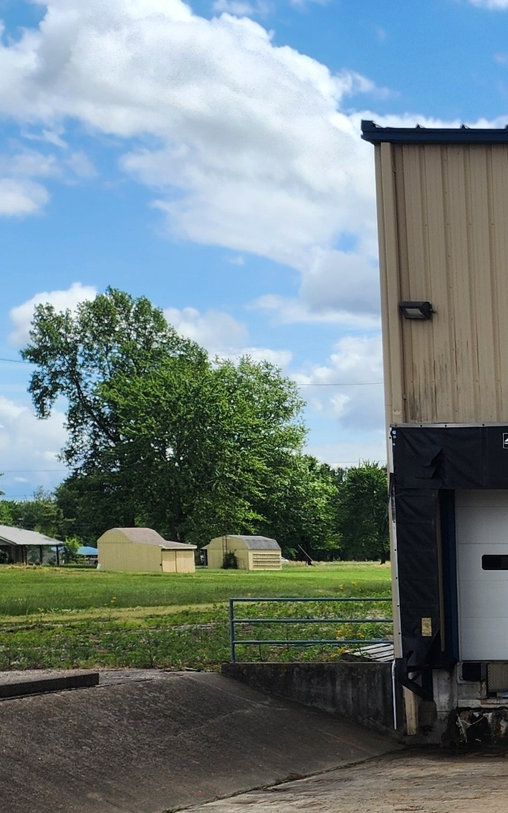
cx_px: 1054
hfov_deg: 15.3
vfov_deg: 30.6
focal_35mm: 66
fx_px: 1463
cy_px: 608
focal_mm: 6.4
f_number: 1.8
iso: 12
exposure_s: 1/1372
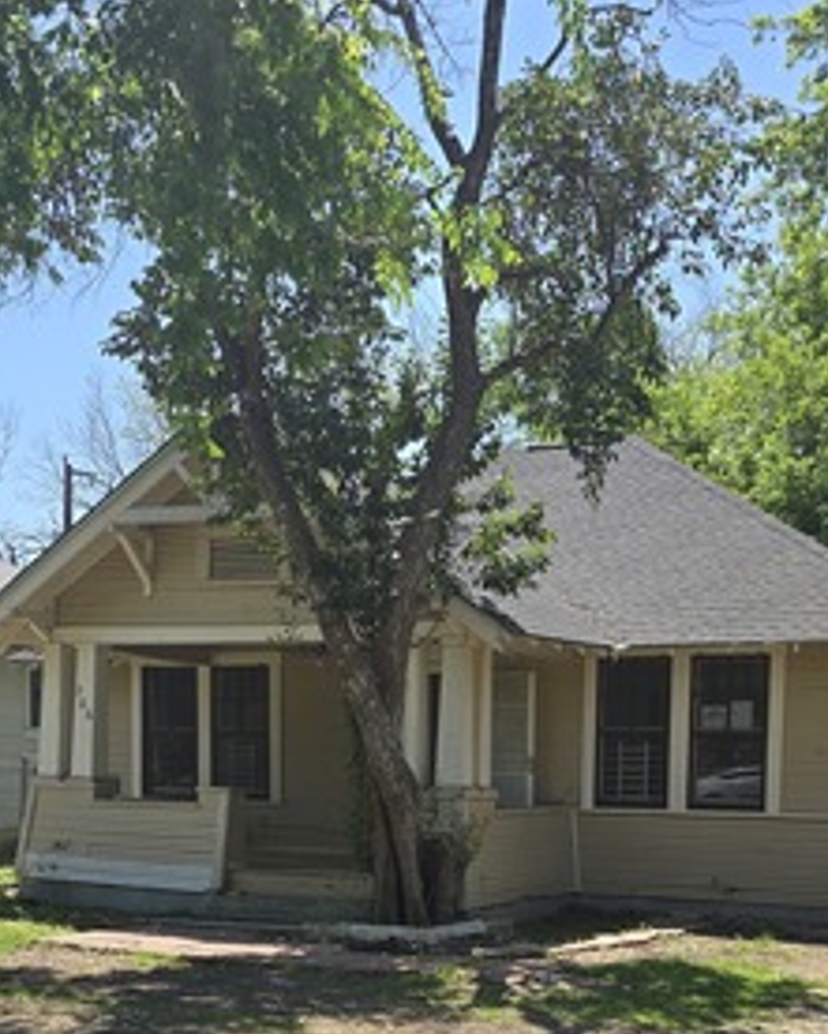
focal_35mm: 52
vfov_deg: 34.9
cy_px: 817
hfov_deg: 29.1
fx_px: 1592
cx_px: 378
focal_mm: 6.3
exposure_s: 1/452
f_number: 1.7
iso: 12
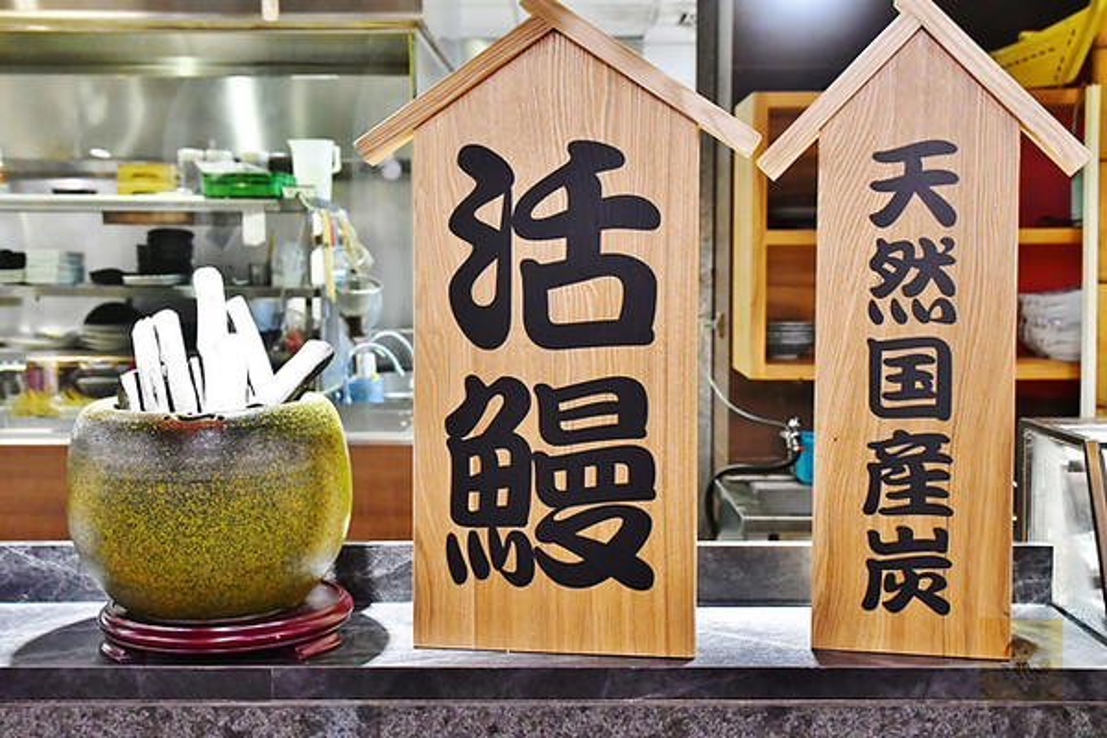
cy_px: 369
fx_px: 1476
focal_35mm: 48
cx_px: 554
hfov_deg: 41.1
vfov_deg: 28.1
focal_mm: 32
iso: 1600
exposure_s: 1/30
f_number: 5.6
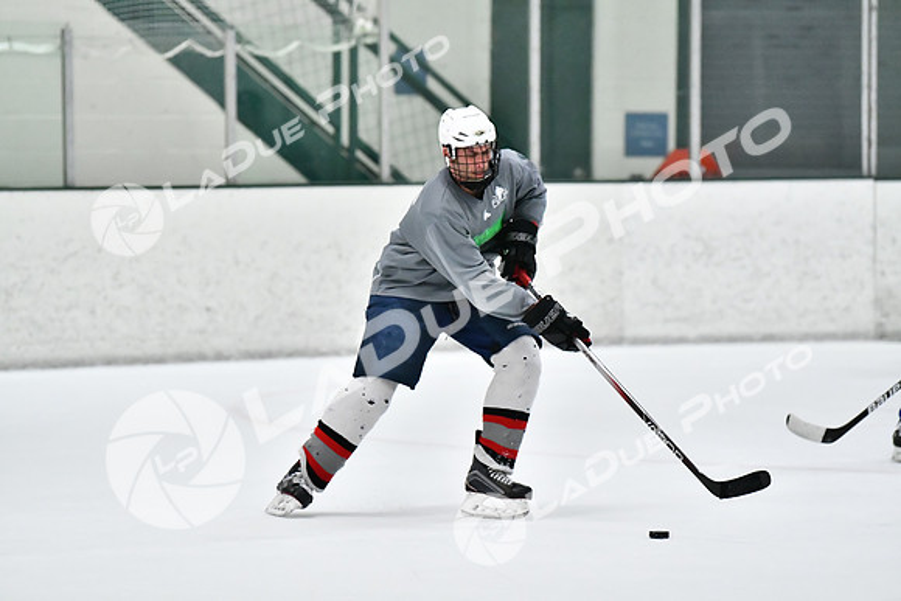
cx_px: 450
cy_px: 300
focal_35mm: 188
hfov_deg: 11.0
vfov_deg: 7.3
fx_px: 4694
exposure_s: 1/2000
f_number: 2.8
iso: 6400
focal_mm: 125
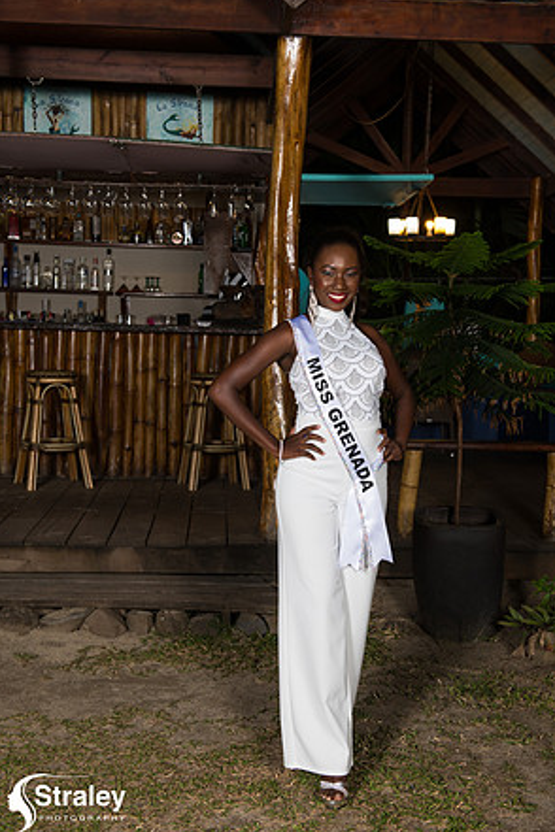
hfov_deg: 27.5
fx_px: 1133
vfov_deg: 40.3
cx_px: 278
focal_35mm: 49
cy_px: 415
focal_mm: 48
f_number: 5.6
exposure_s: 1/80
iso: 500
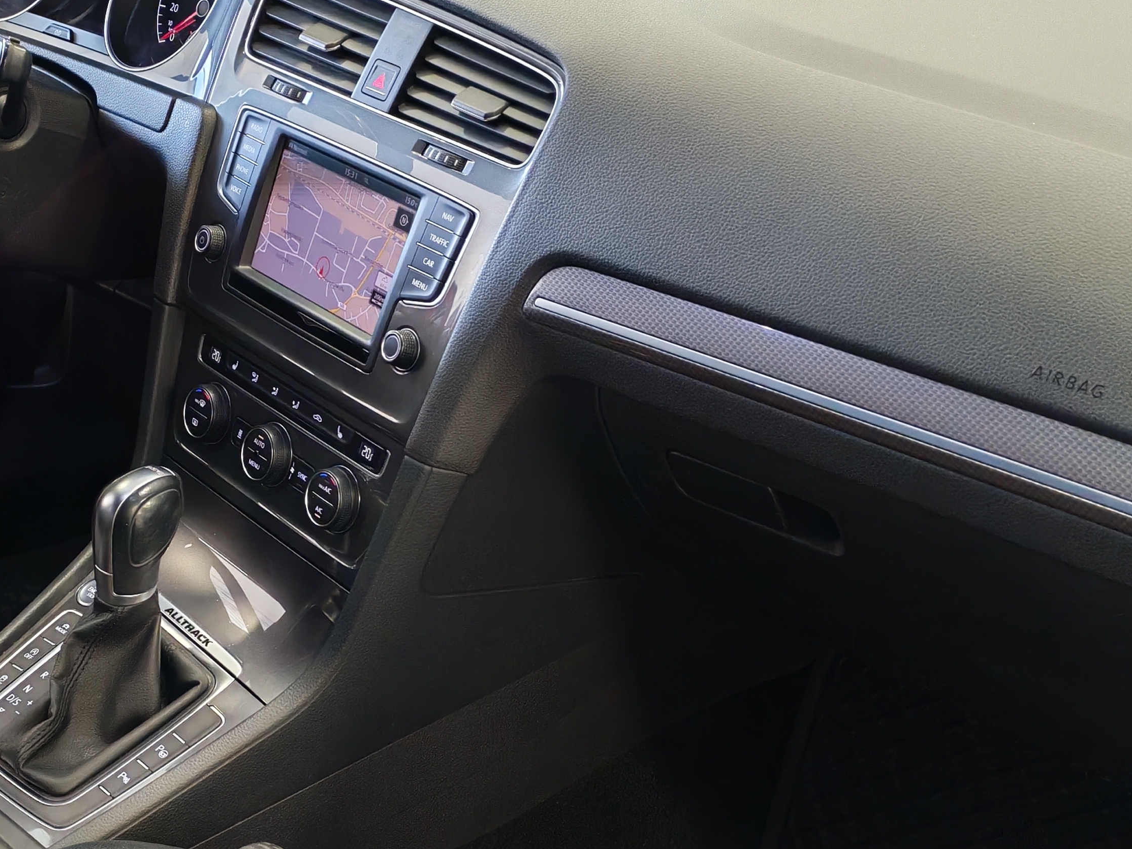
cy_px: 540
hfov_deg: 33.2
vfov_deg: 25.6
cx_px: 308
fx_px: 1864
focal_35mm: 57
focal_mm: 6.12
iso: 1240
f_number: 1.9
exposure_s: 1/100
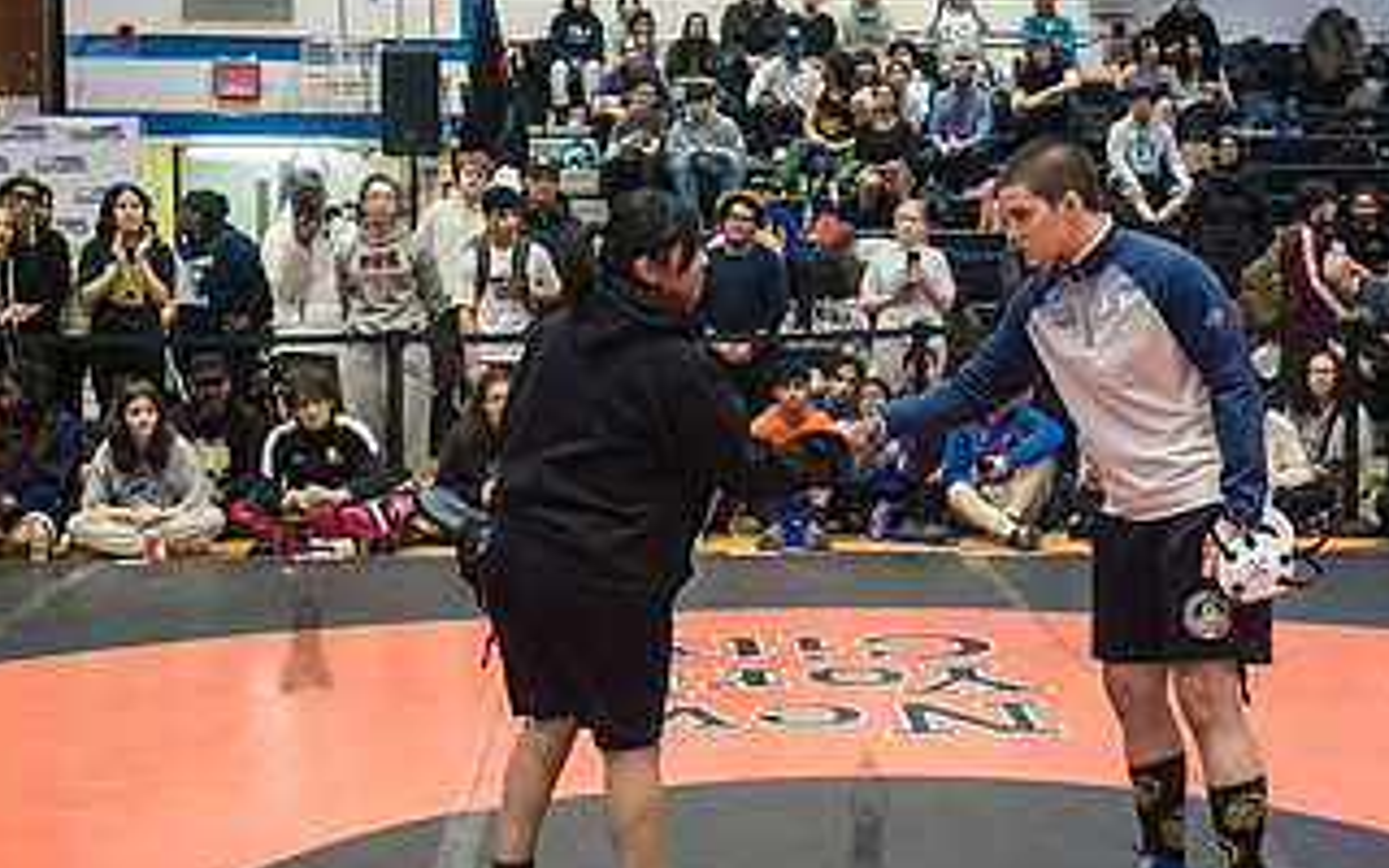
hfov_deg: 31.4
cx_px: 859
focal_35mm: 65
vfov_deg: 20.0
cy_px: 406
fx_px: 2461
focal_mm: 35
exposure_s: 1/400
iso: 6400
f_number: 4
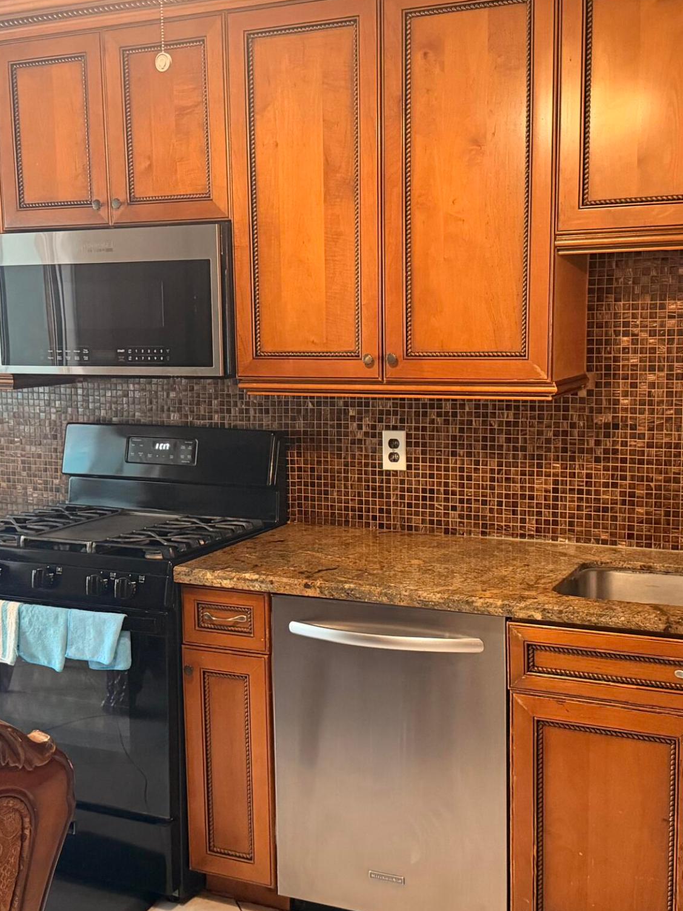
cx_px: 305
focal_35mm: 46
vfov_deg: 41.2
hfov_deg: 31.5
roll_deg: +0.7
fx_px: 1210
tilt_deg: -8.6
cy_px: 481
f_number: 1.78
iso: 800
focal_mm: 6.76
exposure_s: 1/40
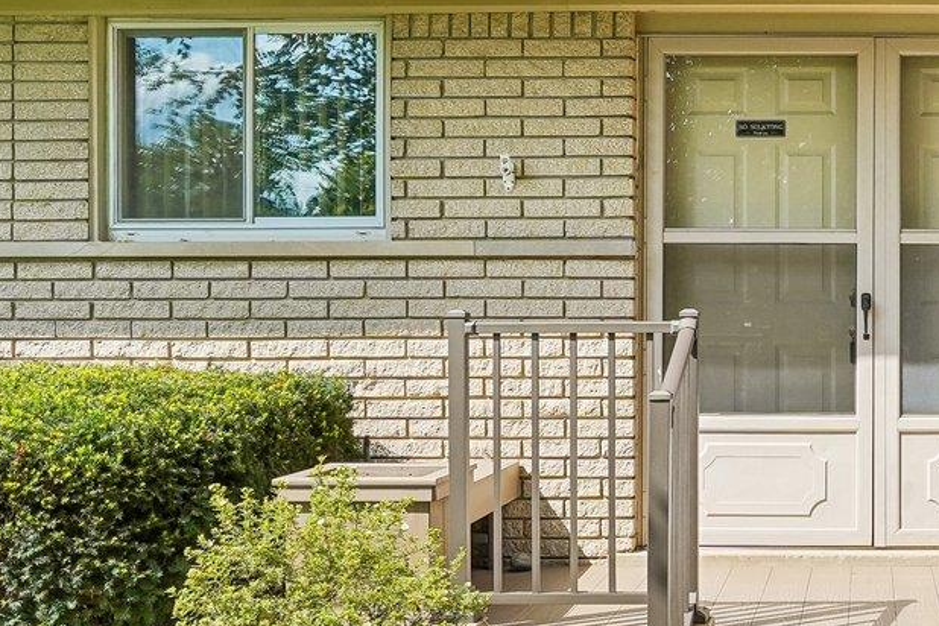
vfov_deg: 25.4
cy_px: 428
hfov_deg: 34.9
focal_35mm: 53
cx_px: 886
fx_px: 1382
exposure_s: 1/320
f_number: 8
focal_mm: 16
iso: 250
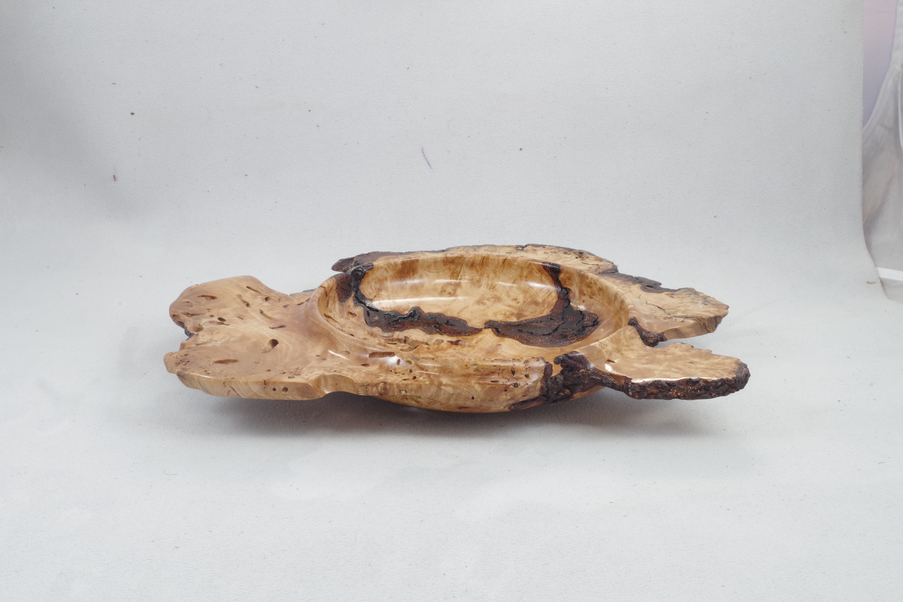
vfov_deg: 28.1
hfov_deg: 41.1
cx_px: 452
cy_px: 301
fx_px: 1204
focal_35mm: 48
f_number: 29
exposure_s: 1/4
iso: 320
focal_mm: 32
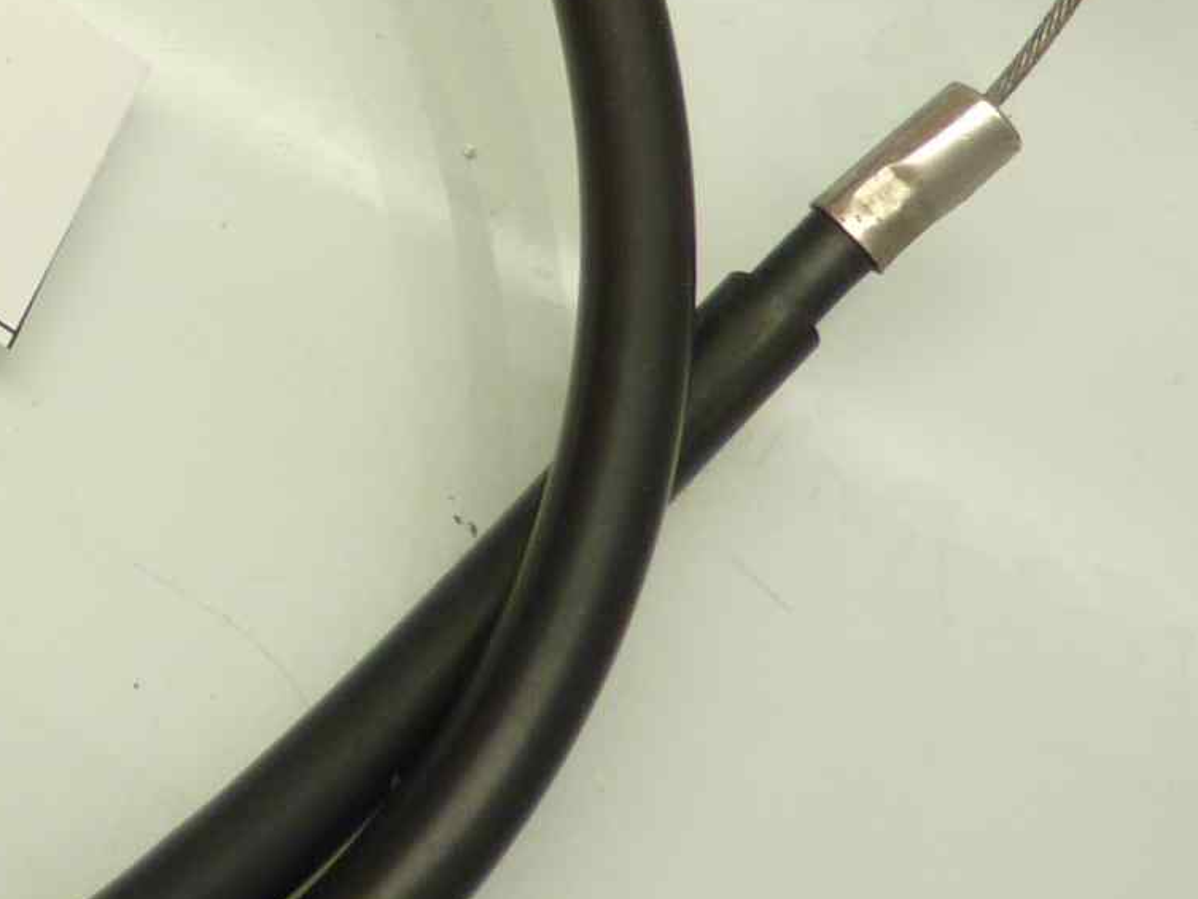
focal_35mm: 85
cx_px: -528
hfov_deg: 20.2
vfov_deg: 16.9
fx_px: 2942
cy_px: -73
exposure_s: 1/20
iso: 80
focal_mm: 4.1
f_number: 3.3
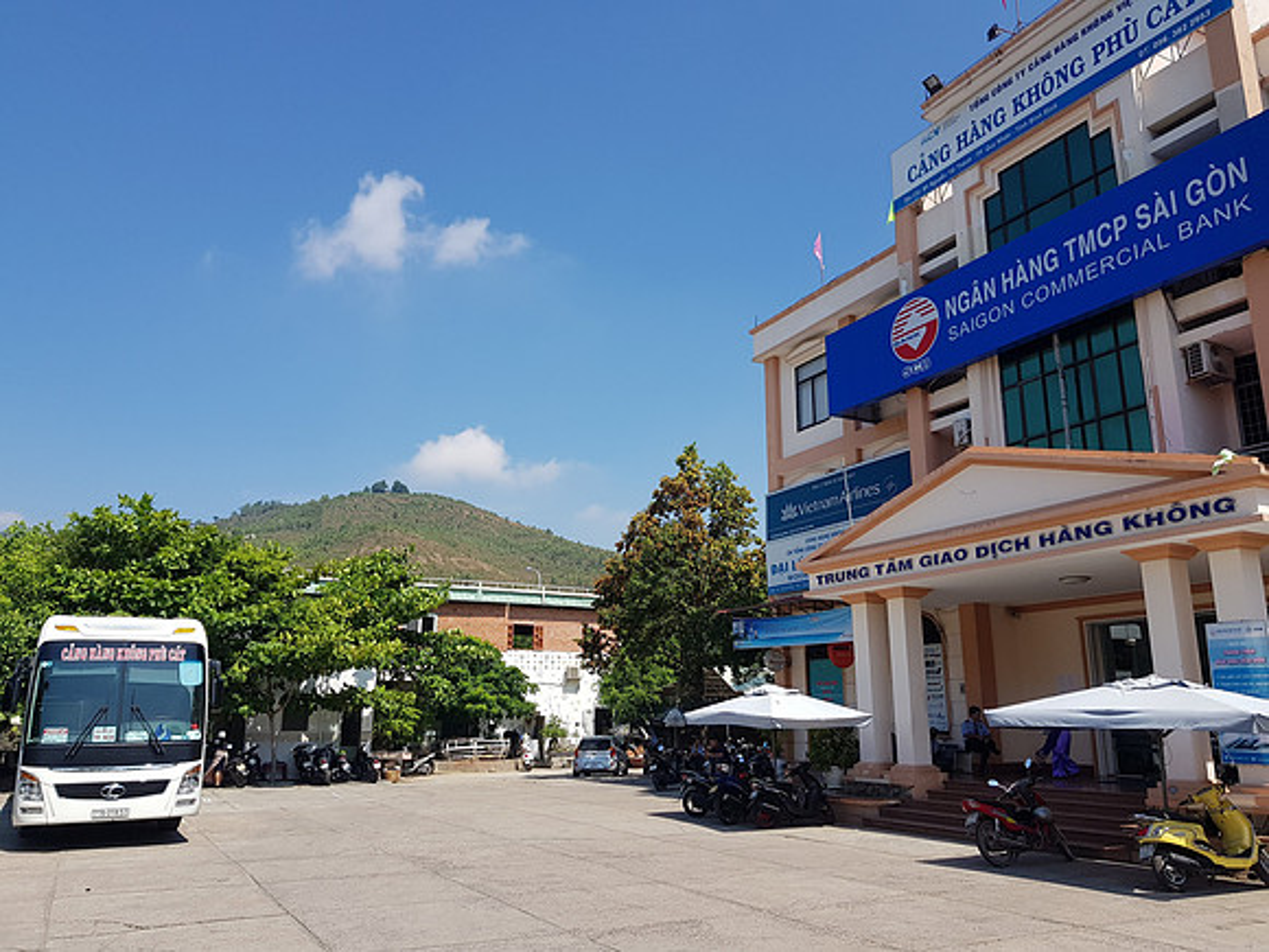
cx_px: 634
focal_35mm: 26
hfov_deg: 67.3
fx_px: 953
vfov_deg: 53.1
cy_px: 476
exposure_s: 1/2144
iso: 40
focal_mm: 4.2
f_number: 1.7
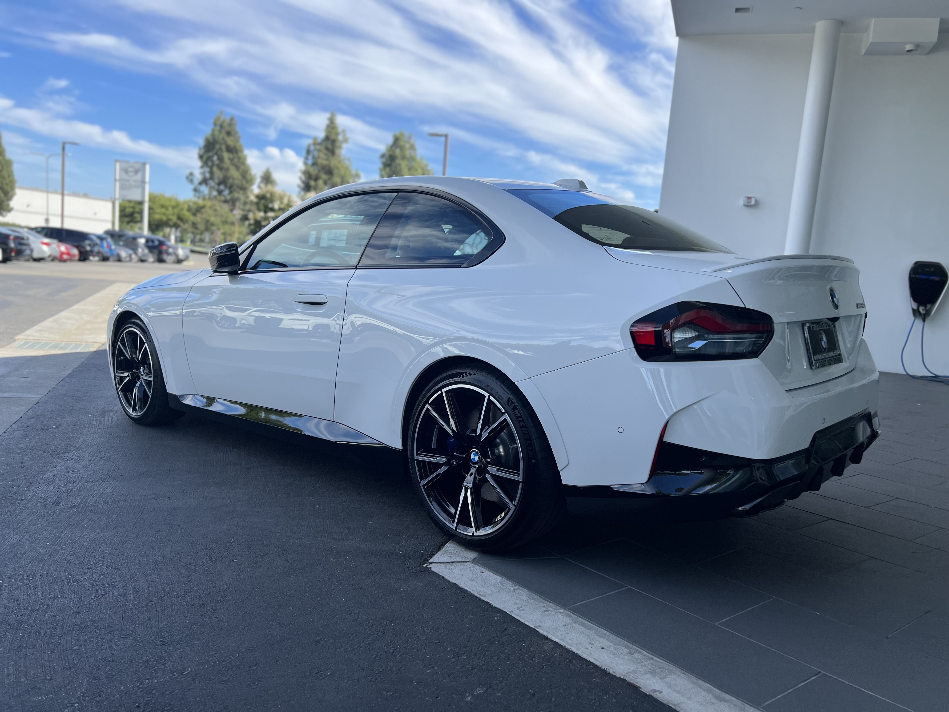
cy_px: 356
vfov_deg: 53.1
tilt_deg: -7.7
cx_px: 474
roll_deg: -3.6
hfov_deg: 67.3
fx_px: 713
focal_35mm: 26
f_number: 1.5
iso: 50
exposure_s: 1/1808
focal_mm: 5.7
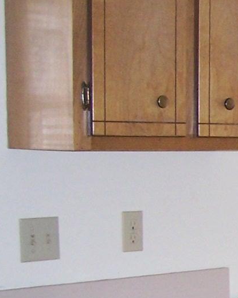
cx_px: 557
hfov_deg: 10.3
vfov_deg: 14.5
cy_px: 301
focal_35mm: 131
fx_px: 1154
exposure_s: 1/90
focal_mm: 5.6
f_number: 2.7
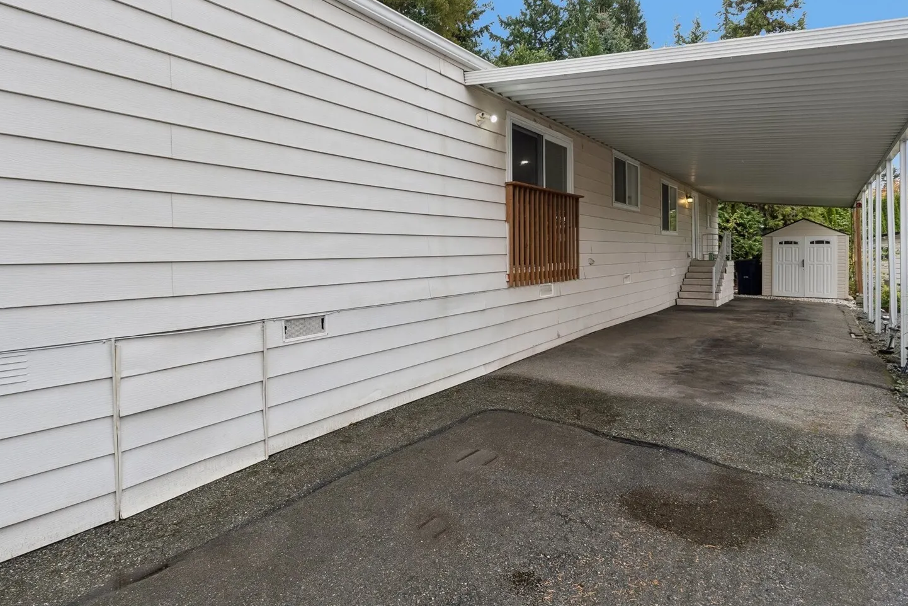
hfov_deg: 83.1
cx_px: 454
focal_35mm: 20
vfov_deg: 60.9
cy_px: 258
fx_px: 512
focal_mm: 11.5
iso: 125
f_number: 8
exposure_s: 1/30
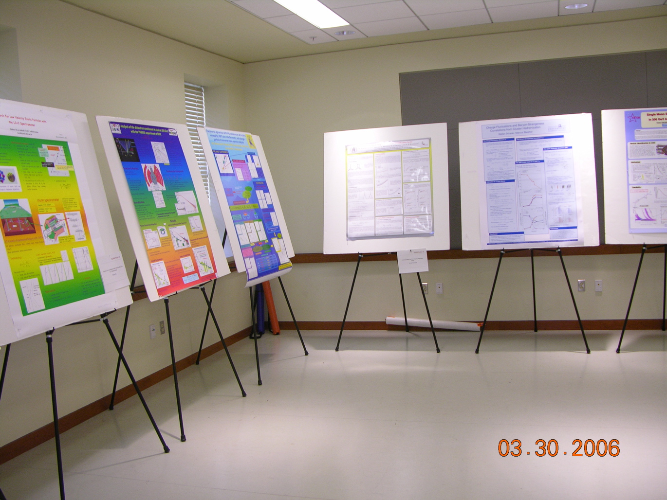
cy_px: 250
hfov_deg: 52.6
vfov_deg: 40.7
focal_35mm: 35
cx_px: 334
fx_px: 675
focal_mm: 8.9
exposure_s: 1/30
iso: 100
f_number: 2.8
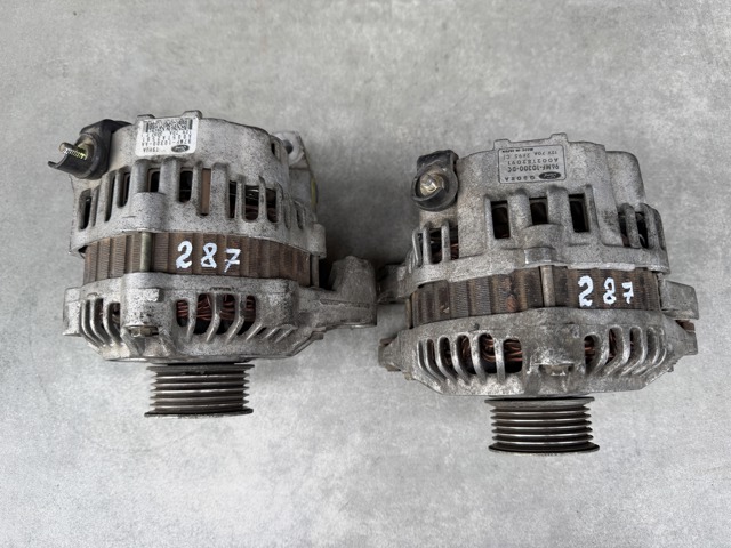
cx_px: 366
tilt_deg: -80.5
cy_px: 274
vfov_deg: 56.8
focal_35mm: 24
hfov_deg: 71.6
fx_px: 507
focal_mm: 6.76
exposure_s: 1/121
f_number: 1.78
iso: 64
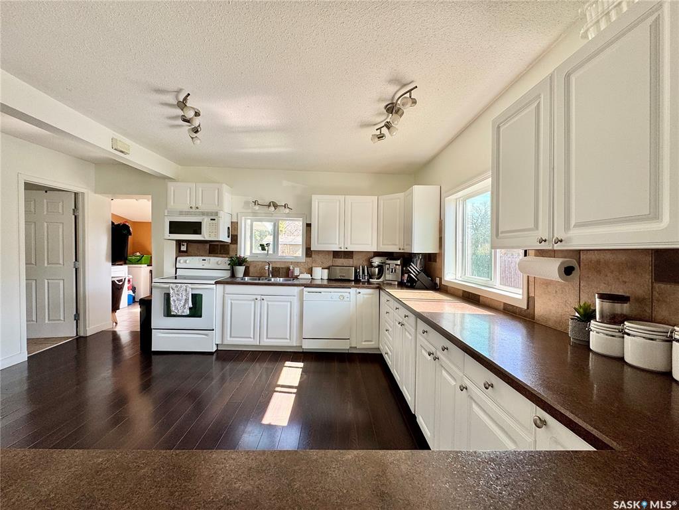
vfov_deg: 85.7
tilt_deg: -0.2
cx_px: 340
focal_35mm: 14
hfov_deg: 102.1
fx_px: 275
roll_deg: -1.1
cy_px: 255
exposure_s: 1/99
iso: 50
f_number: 2.2
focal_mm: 2.22
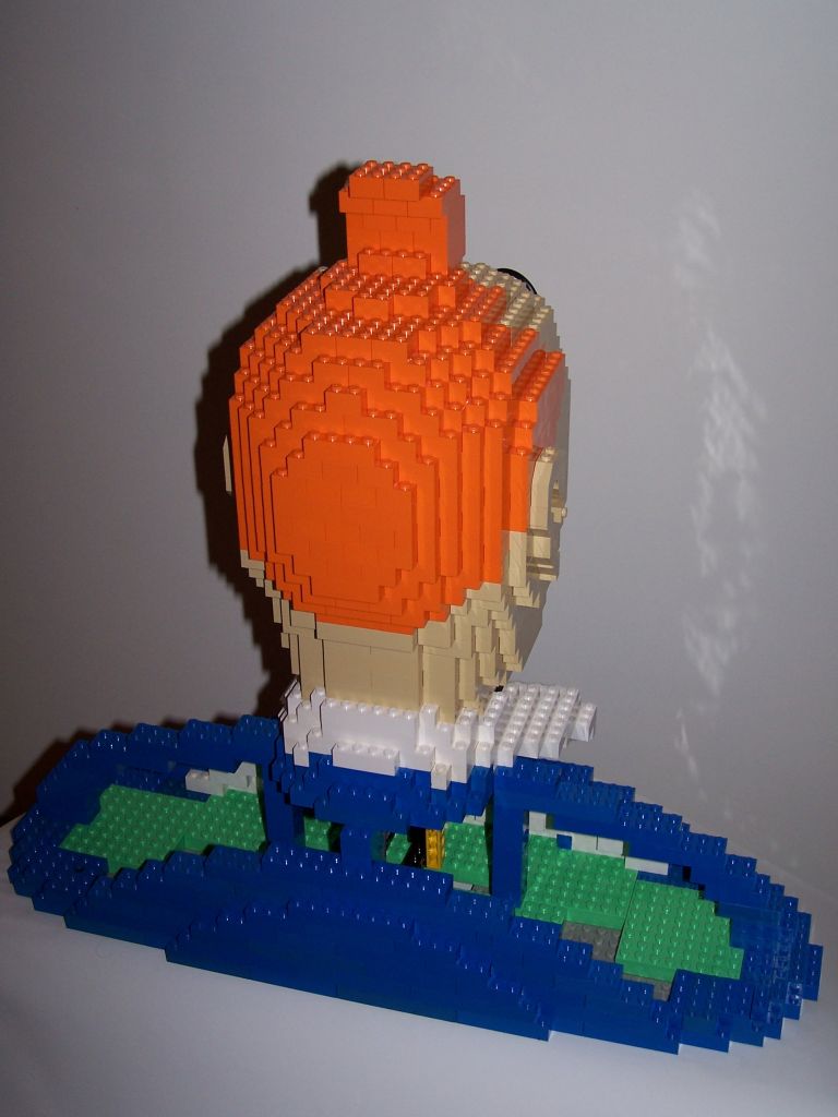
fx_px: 1549
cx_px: 419
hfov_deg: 30.3
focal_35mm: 48
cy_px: 558
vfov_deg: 39.7
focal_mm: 8
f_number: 3
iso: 80
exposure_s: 1/60
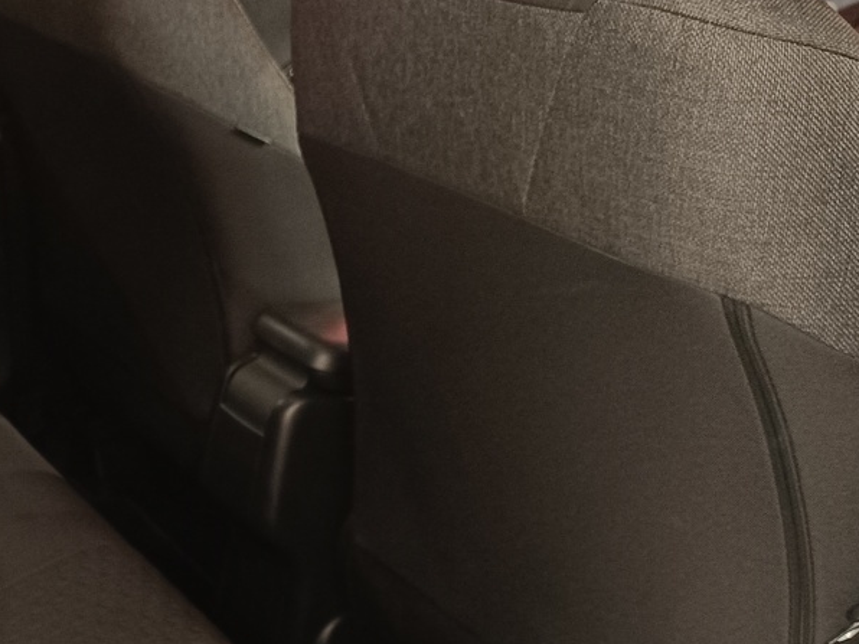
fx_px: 1439
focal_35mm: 58
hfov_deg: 29.9
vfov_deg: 24.4
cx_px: -85
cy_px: 605
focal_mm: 5.59
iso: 410
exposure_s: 1/50.1
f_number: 1.88
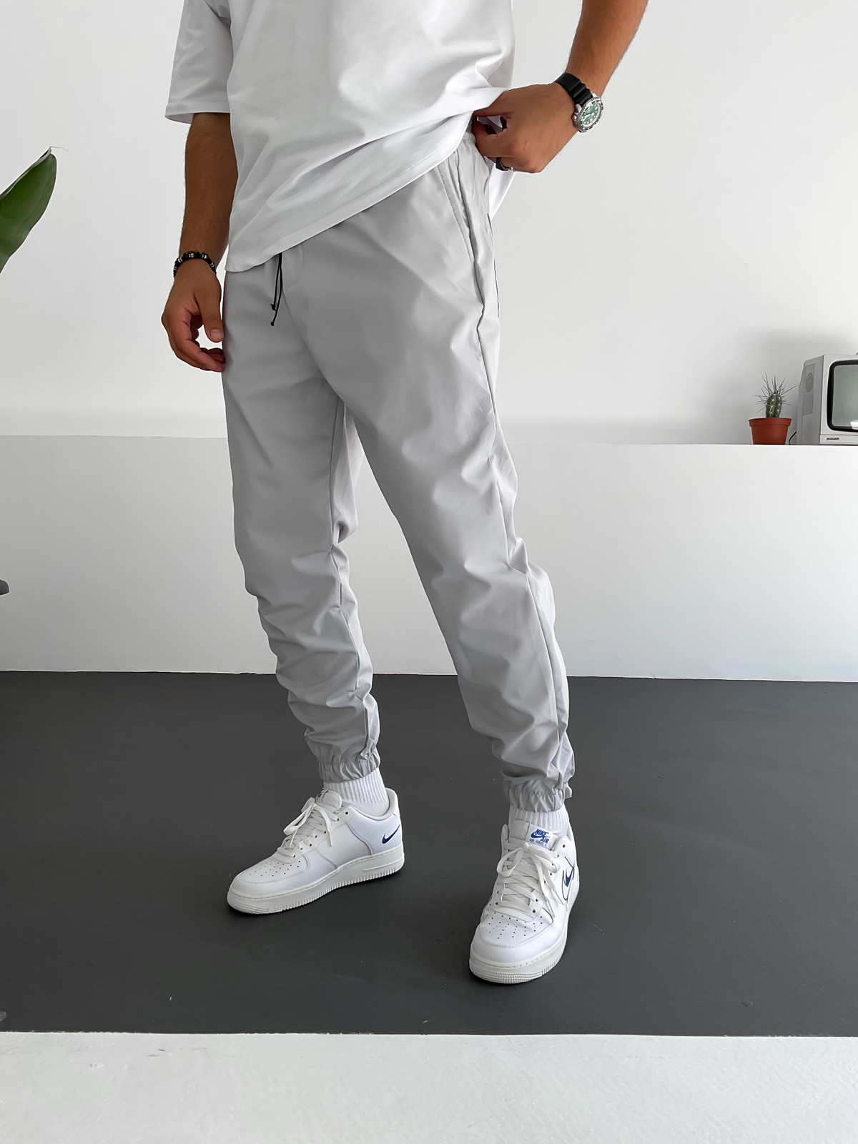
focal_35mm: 29
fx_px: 958
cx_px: 429
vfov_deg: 61.7
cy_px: 572
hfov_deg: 48.2
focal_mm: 3
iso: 16
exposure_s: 1/200
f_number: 1.8
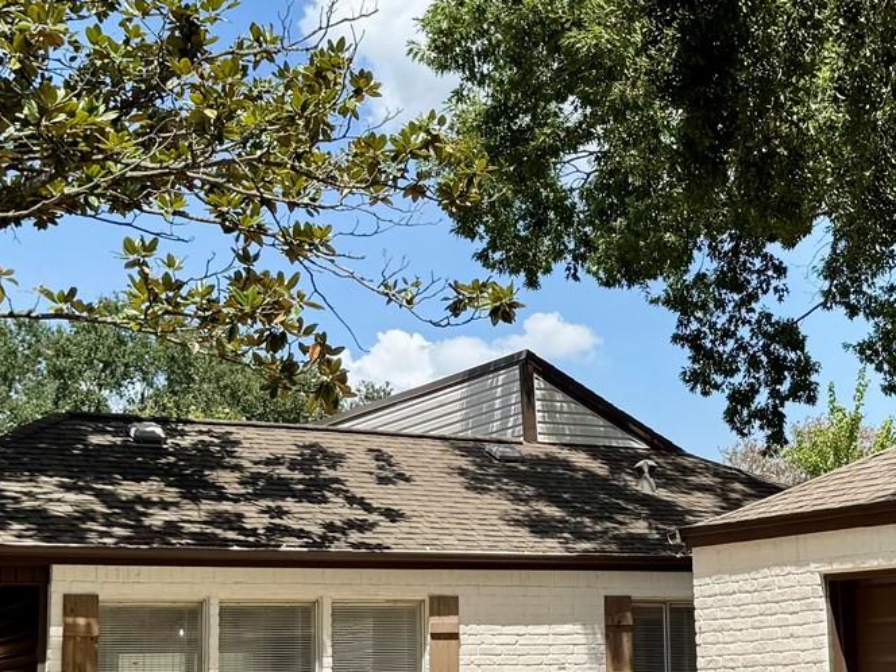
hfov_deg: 26.2
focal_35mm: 74
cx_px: 586
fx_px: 1915
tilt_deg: +10.0
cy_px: 378
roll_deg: +1.5
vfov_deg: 19.9
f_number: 1.78
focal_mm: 6.76
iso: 80
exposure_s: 1/3096
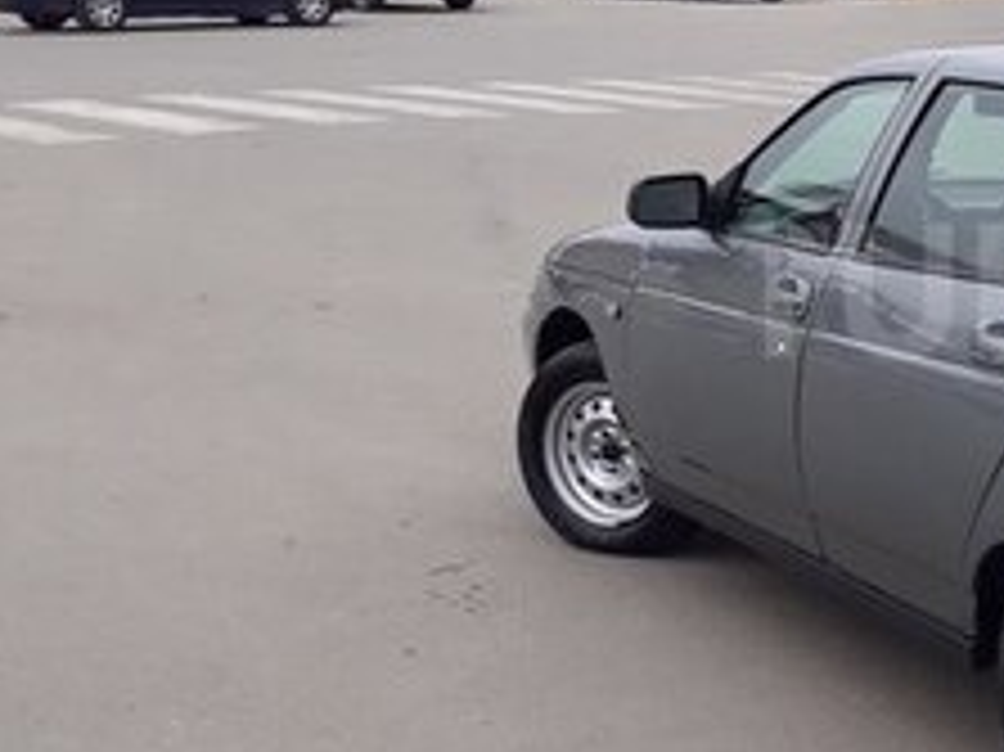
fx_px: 2319
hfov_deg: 22.6
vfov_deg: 18.4
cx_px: 1189
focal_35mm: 80
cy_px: 290
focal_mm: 3.71
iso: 40
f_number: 1.7
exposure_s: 1/205
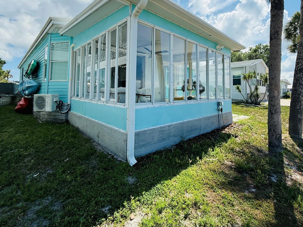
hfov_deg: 87.3
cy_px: 81
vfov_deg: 70.1
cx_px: 170
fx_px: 158
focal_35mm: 18
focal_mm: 2.22
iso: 64
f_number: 2.2
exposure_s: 1/1848
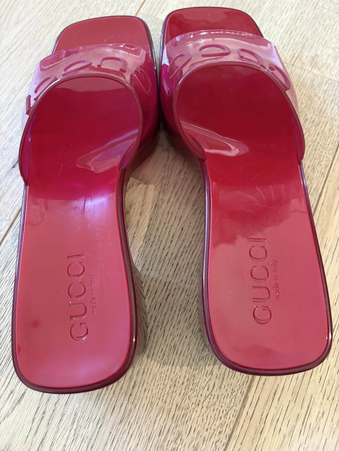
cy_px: 226
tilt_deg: -74.1
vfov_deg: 67.3
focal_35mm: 26
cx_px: 170
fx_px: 339
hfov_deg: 53.1
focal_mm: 5.96
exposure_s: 1/33
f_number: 1.6
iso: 320
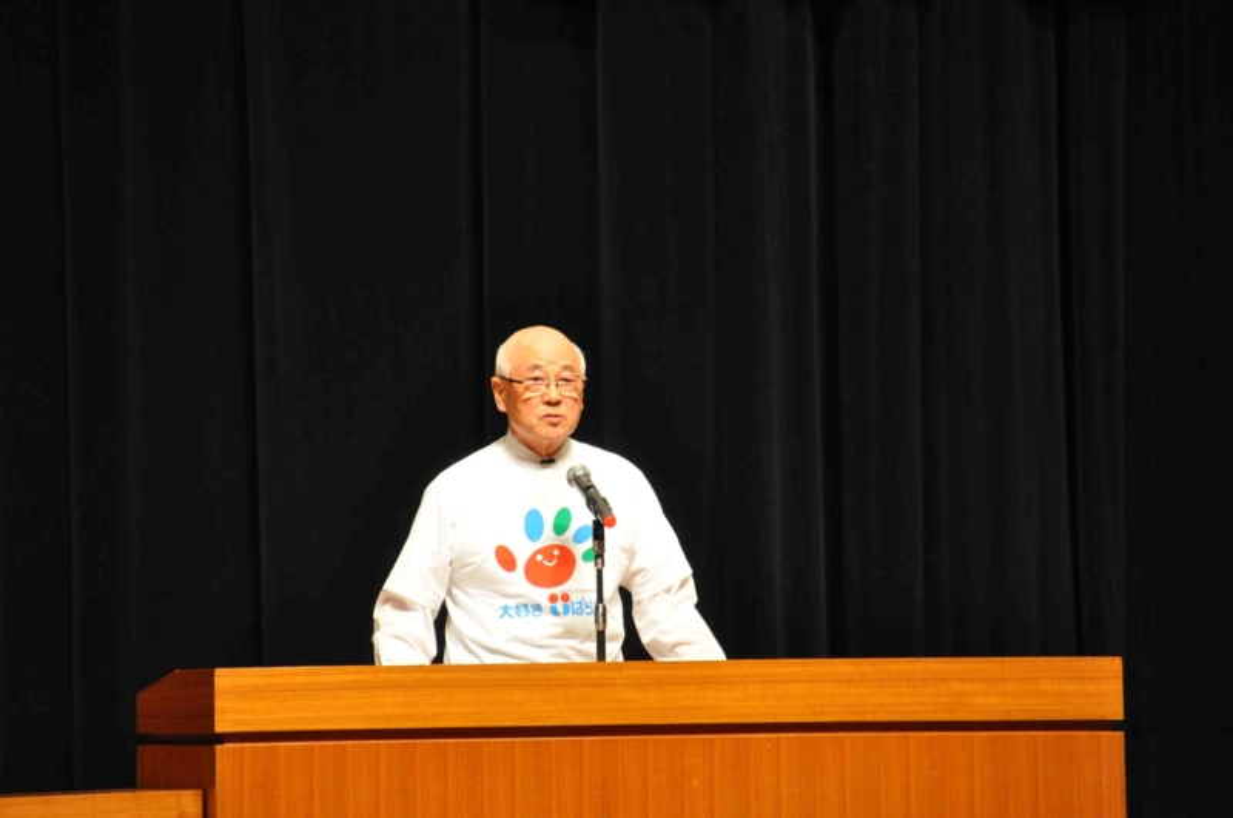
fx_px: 10260
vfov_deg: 4.6
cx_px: 616
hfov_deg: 6.9
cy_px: 409
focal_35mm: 300
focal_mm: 200
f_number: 5.6
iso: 1600
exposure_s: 1/125
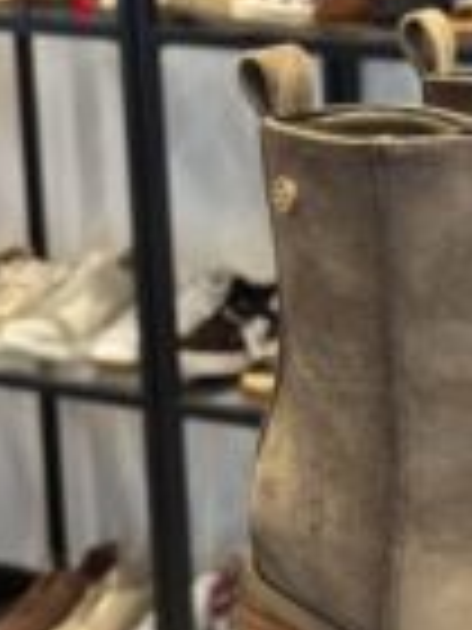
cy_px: 320
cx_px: 647
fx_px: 2491
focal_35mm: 137
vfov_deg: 14.4
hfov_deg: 10.5
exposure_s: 1/50
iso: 250
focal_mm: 6.76
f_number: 1.78
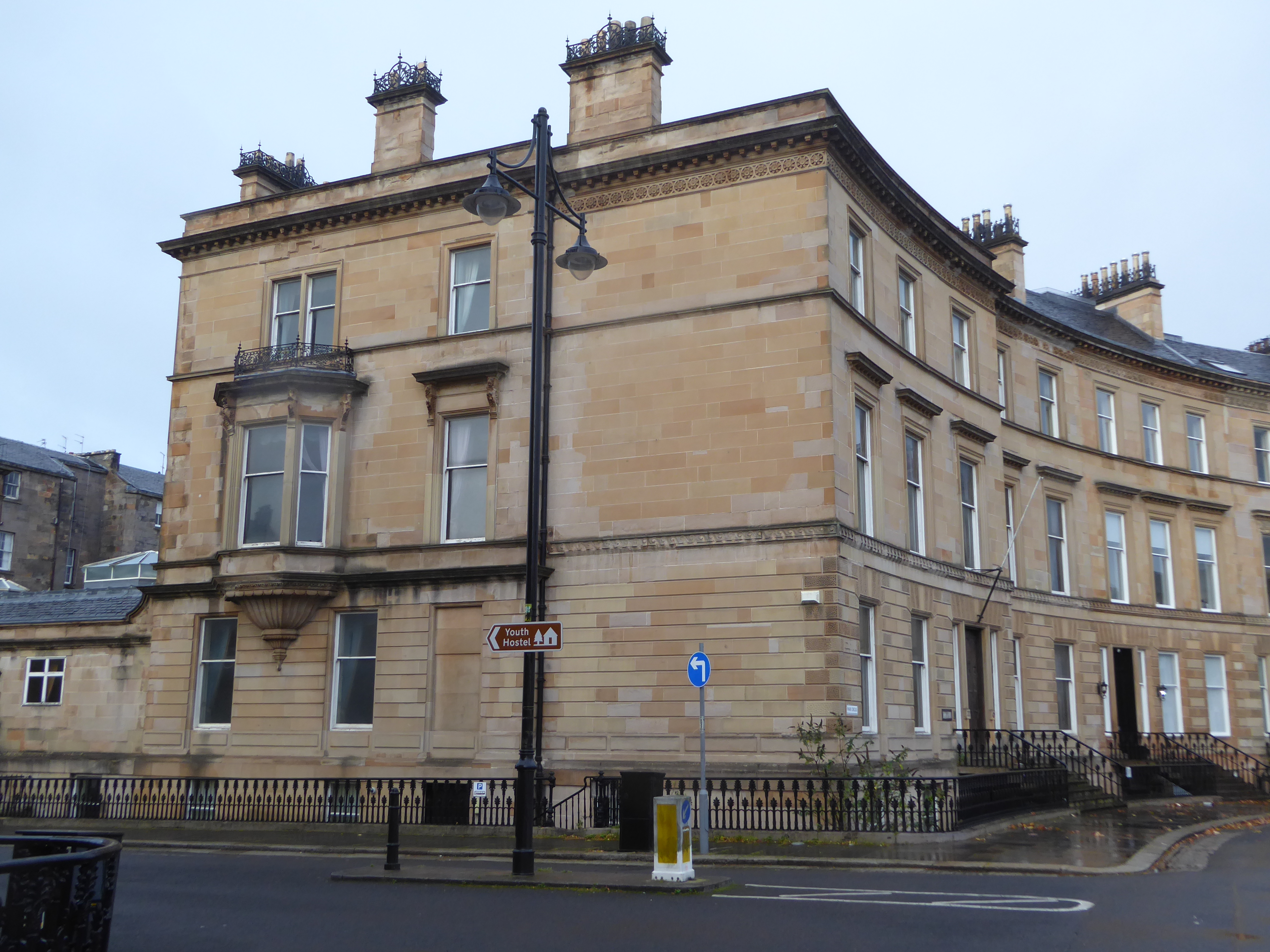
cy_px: 476
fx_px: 1321
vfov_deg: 39.7
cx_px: 635
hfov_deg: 51.4
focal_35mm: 36
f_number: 3.7
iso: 125
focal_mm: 6.3
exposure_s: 1/60
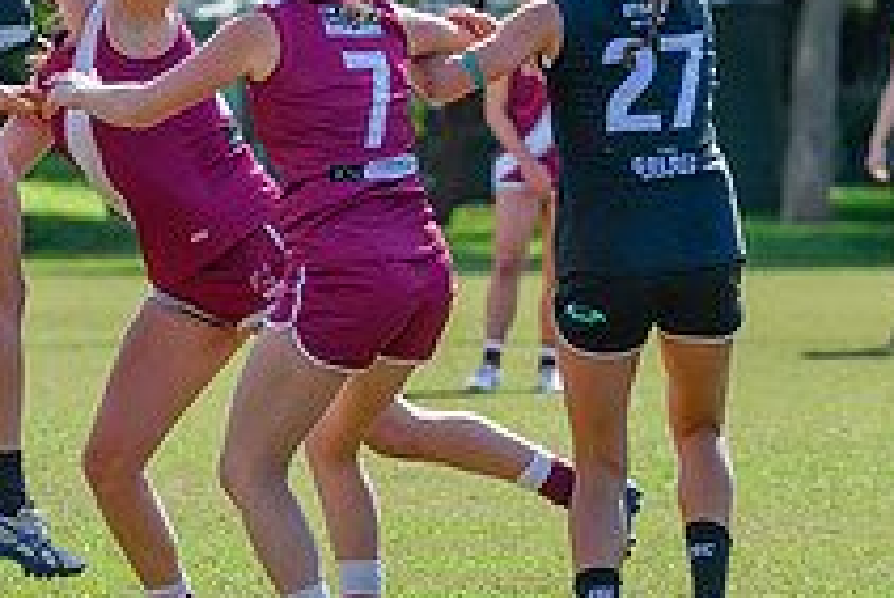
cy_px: -5
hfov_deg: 4.1
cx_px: 152
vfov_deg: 2.7
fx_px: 12624
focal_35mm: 508
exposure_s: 1/1250
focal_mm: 170
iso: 800
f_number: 5.6
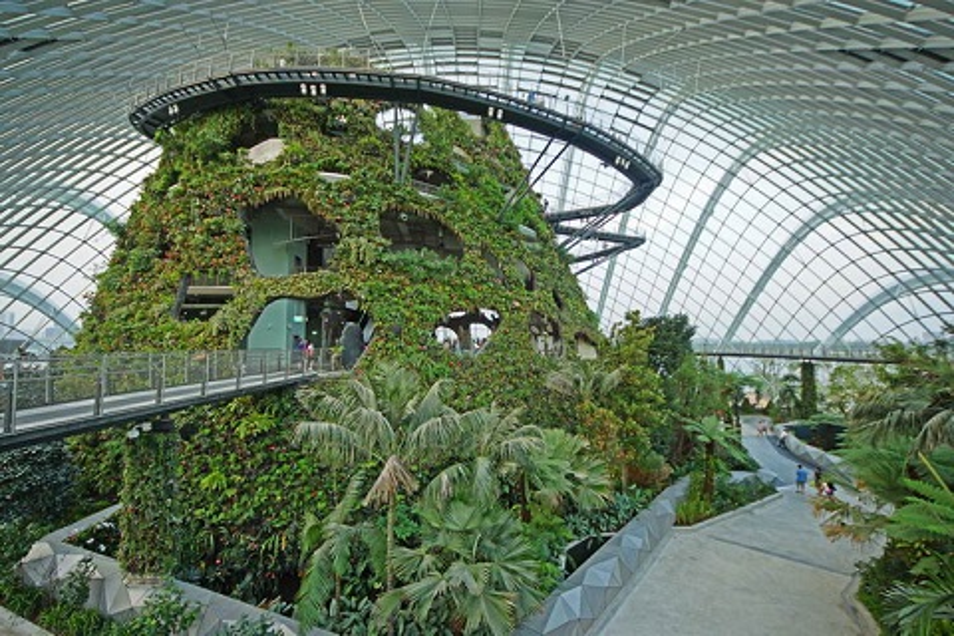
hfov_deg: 112.6
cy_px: 318
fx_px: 318
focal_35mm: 12
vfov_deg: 90.0
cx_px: 477
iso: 320
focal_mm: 8
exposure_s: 1/60
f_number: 5
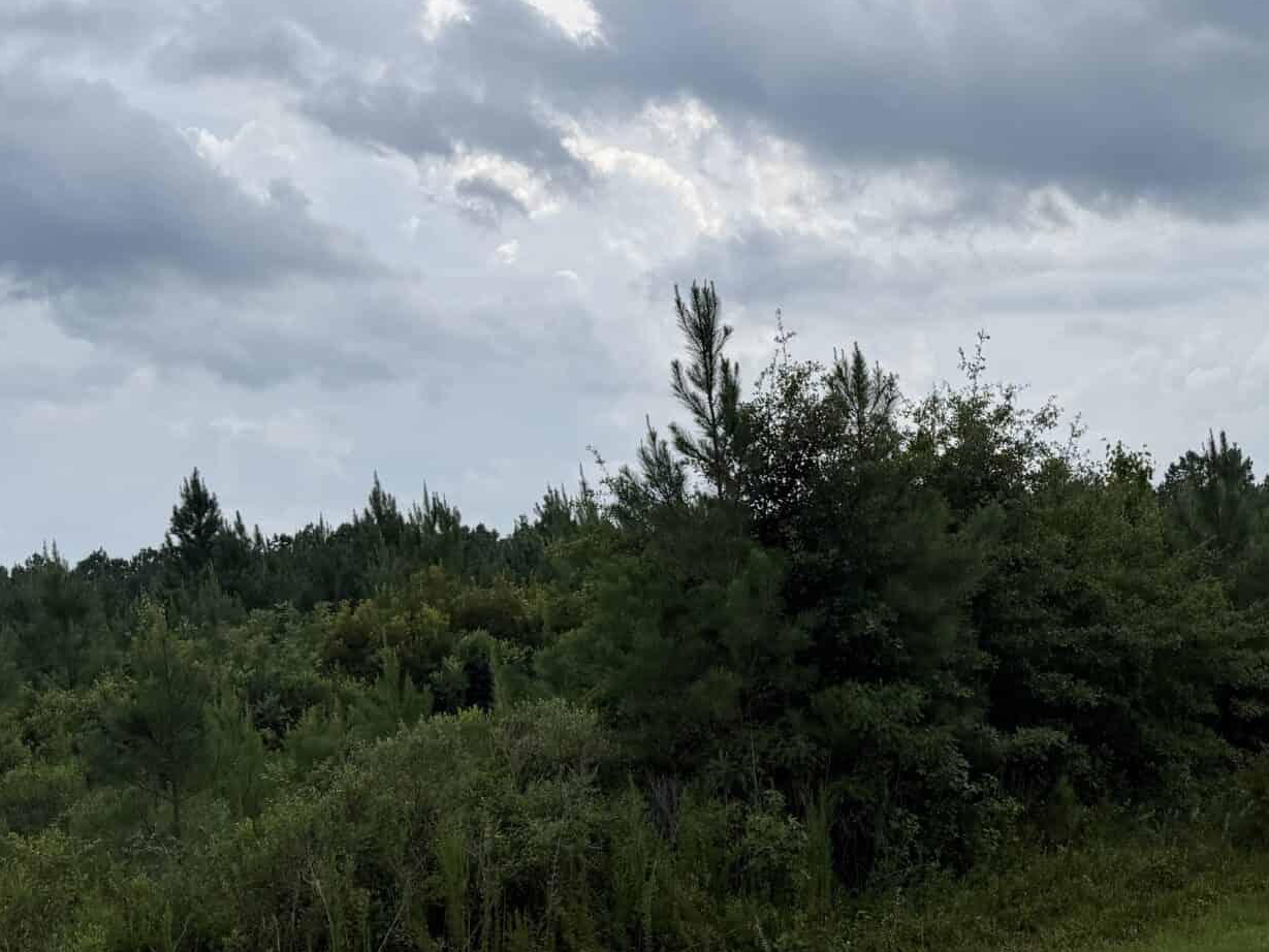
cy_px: 558
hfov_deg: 36.8
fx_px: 1833
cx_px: 1023
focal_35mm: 50
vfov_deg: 29.1
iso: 80
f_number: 1.78
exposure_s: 1/4167
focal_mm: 6.76
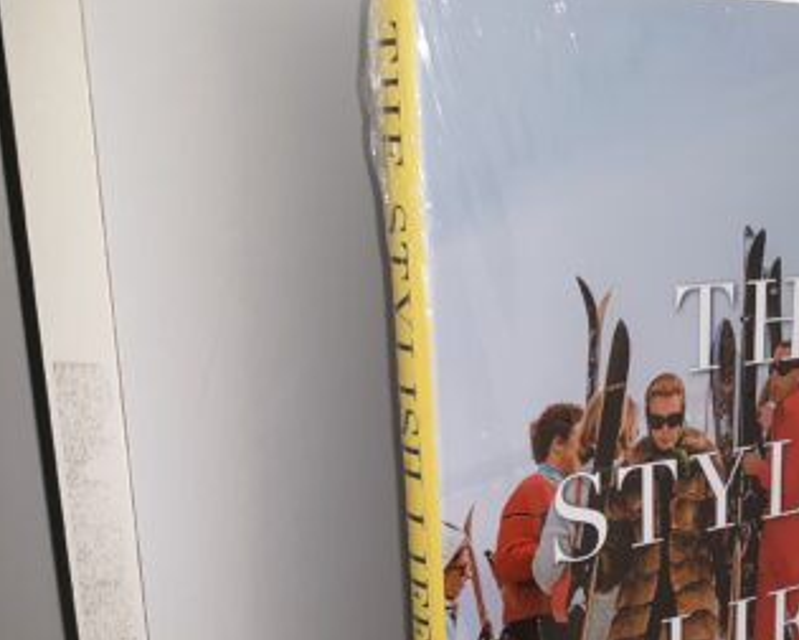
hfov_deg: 34.1
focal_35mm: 52
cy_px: 523
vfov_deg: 28.4
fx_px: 1230
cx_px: 715
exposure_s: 1/120
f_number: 1.7
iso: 64
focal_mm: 3.7
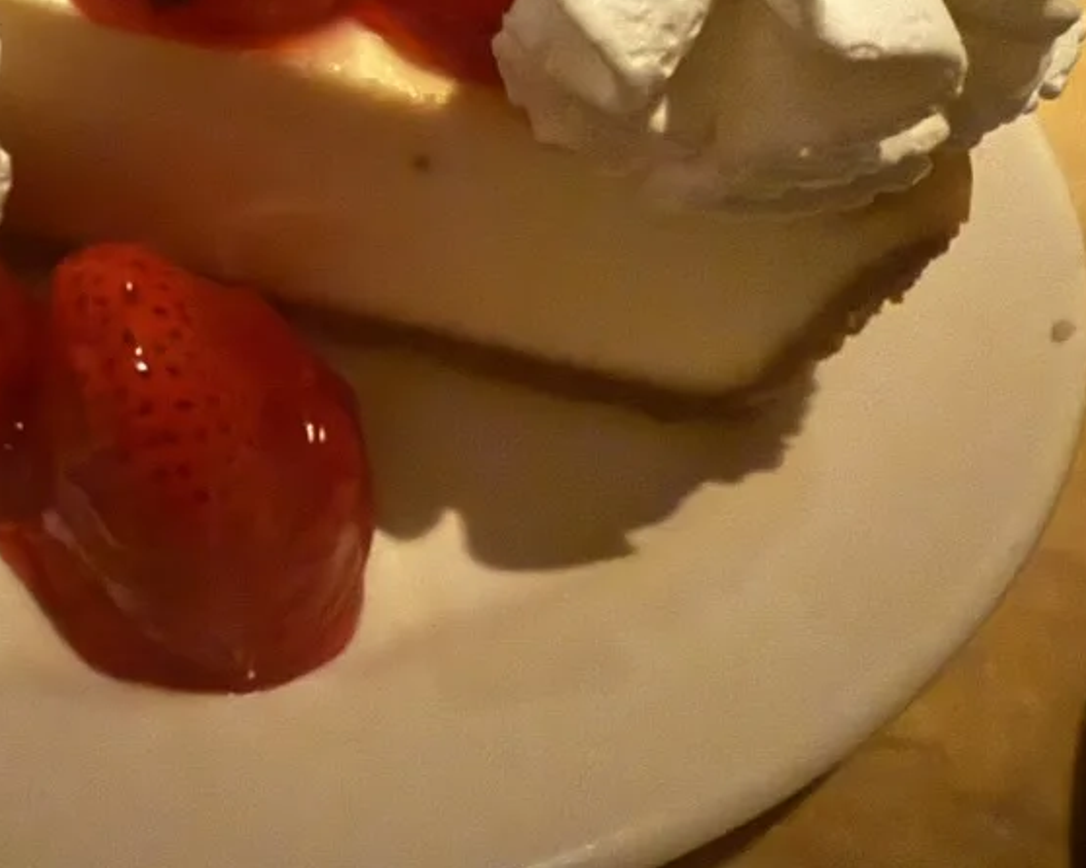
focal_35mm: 43
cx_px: 235
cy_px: 125
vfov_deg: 33.4
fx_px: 1382
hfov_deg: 41.3
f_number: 2.2
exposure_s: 1/15
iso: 800
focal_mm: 2.22
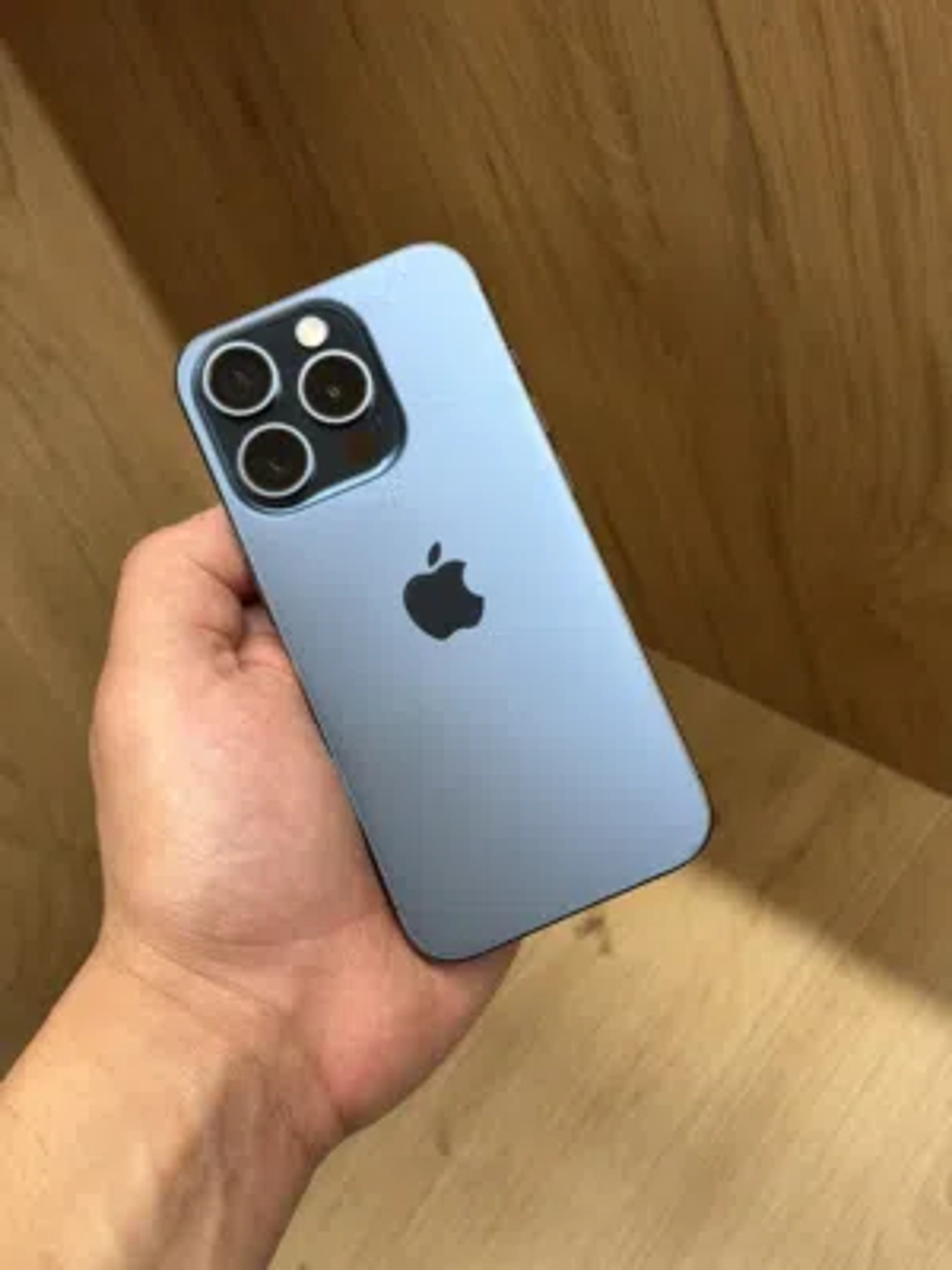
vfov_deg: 39.7
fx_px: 1760
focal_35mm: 48
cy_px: 635
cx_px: 476
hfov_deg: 30.3
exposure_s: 1/50
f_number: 1.78
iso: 125
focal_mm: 6.76
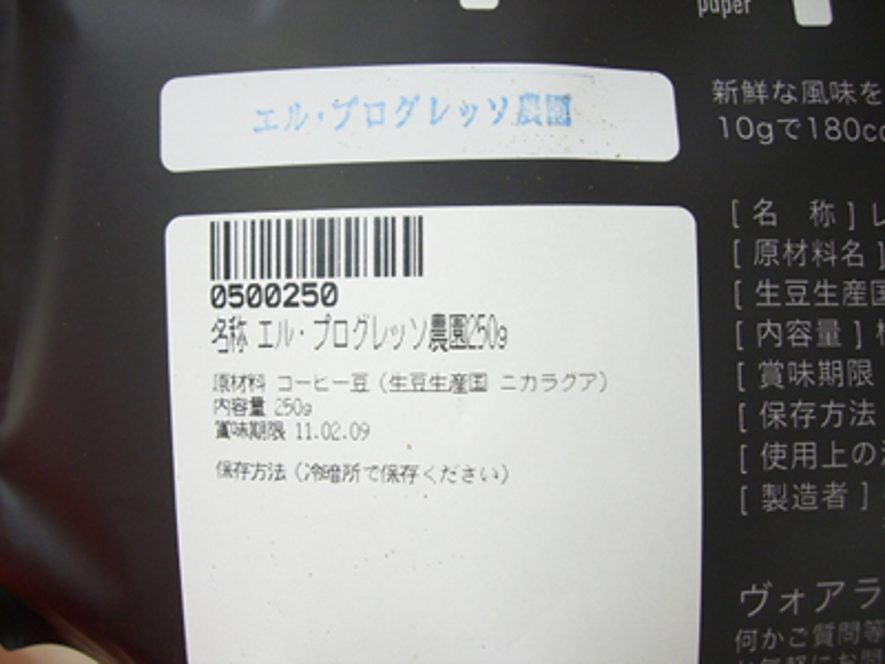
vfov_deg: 37.7
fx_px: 972
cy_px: 332
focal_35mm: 38
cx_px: 442
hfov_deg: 49.0
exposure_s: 1/50
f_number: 2.7
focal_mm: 6.2
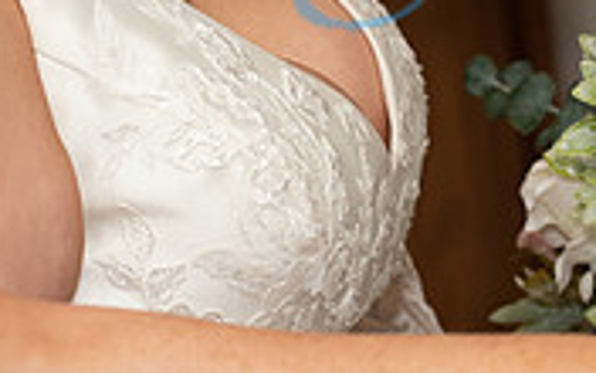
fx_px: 4662
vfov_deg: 4.5
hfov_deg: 7.2
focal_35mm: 287
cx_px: 909
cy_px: -318
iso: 400
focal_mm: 58
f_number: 3.5
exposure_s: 1/200
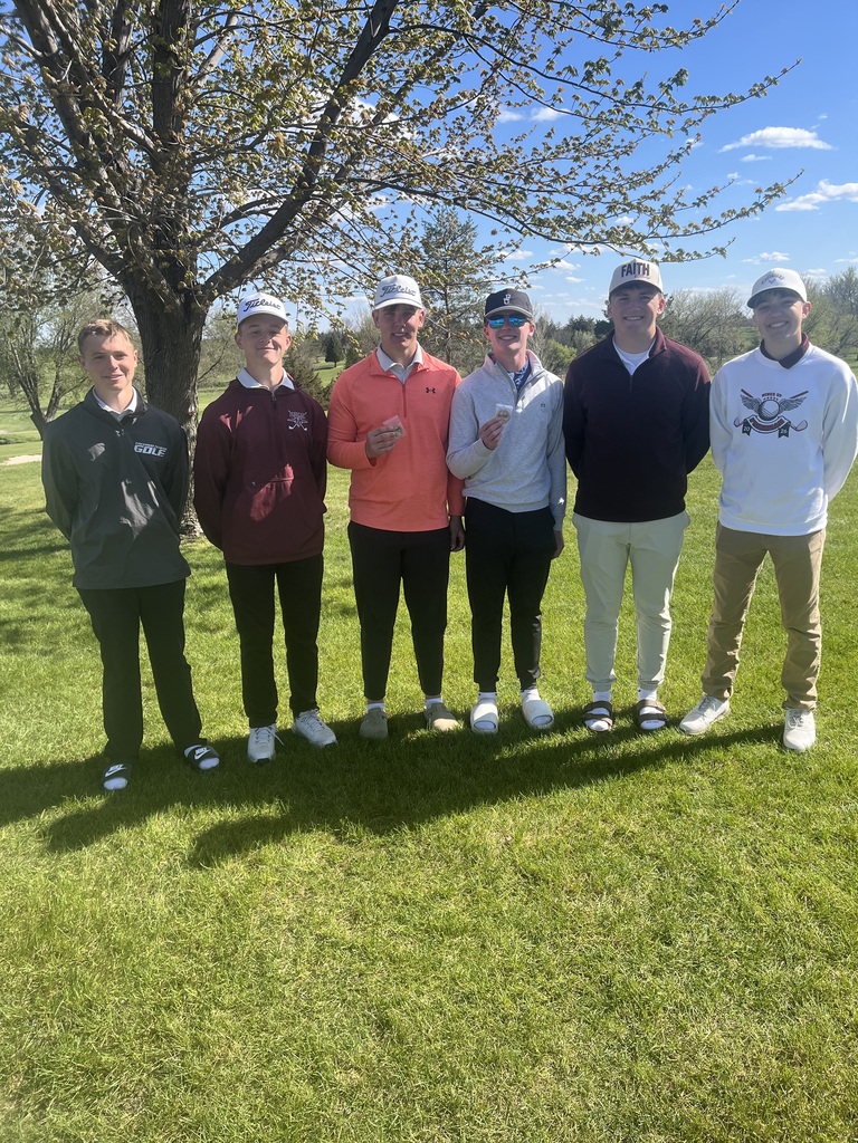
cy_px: 572
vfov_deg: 67.3
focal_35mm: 26
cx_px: 429
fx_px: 859
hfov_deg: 53.1
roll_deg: +3.4
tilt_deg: -16.2
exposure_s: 1/2024
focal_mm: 5.1
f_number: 1.6
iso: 50
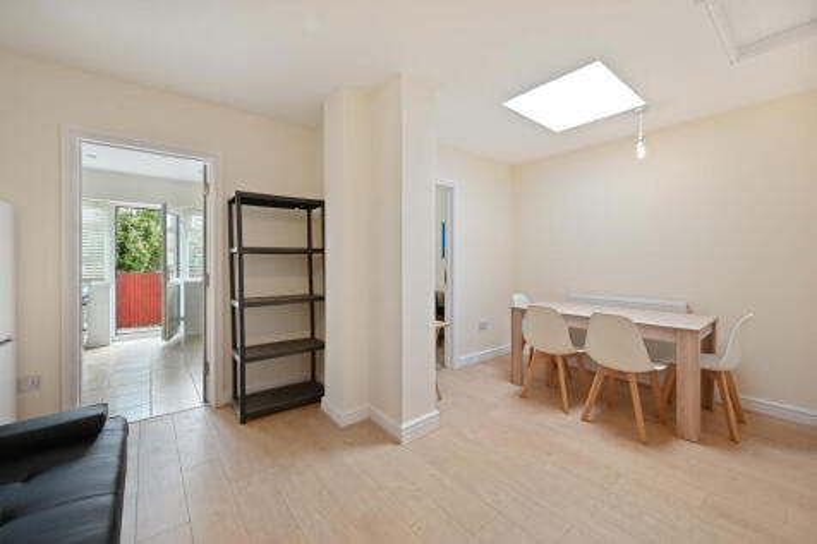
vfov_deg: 81.2
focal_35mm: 14
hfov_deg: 104.3
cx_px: 408
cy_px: 272
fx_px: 318
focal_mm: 14
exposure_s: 1/5
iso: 280
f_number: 7.1
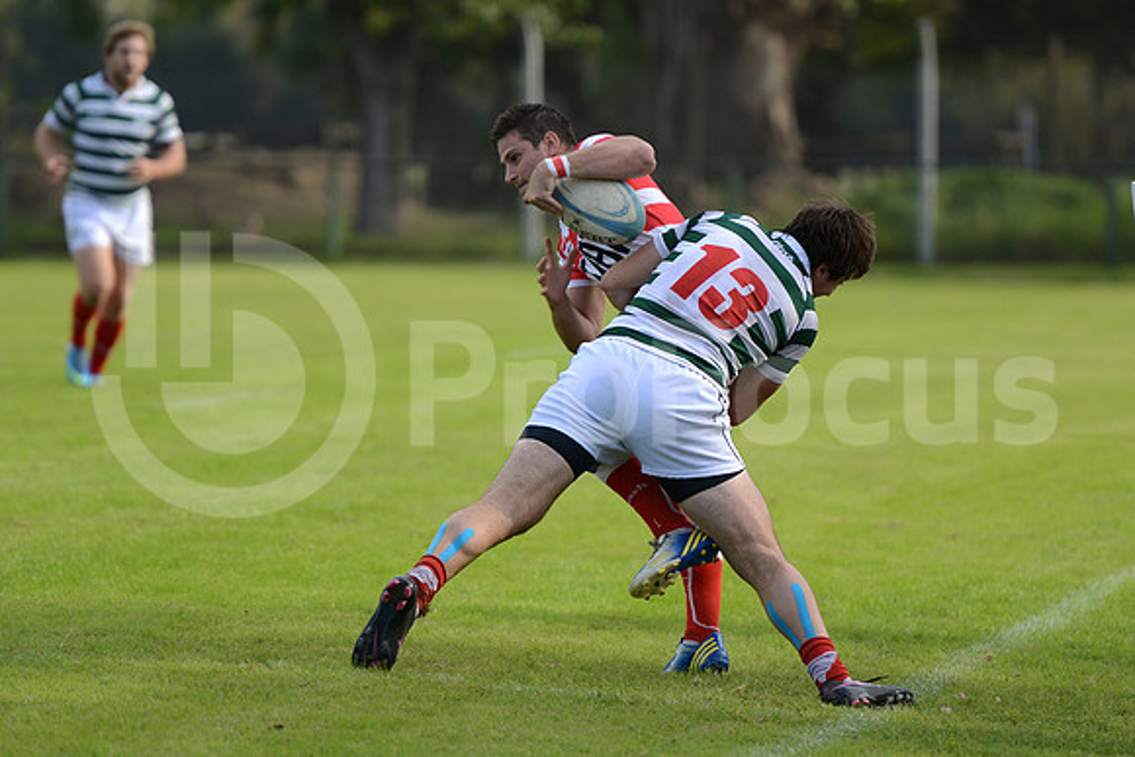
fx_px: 8514
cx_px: 568
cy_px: 378
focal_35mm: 270
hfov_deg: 7.6
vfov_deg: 5.1
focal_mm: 270
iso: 400
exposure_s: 1/800
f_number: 4
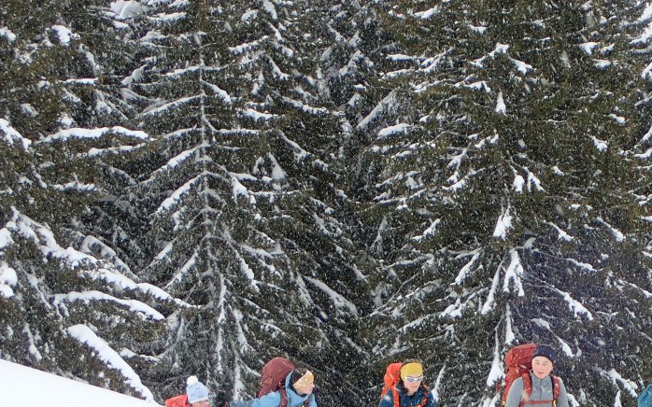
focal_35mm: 162
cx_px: 567
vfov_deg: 8.1
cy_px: 285
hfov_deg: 12.8
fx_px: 2878
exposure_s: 1/200
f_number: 5.6
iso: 100
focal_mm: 14.41
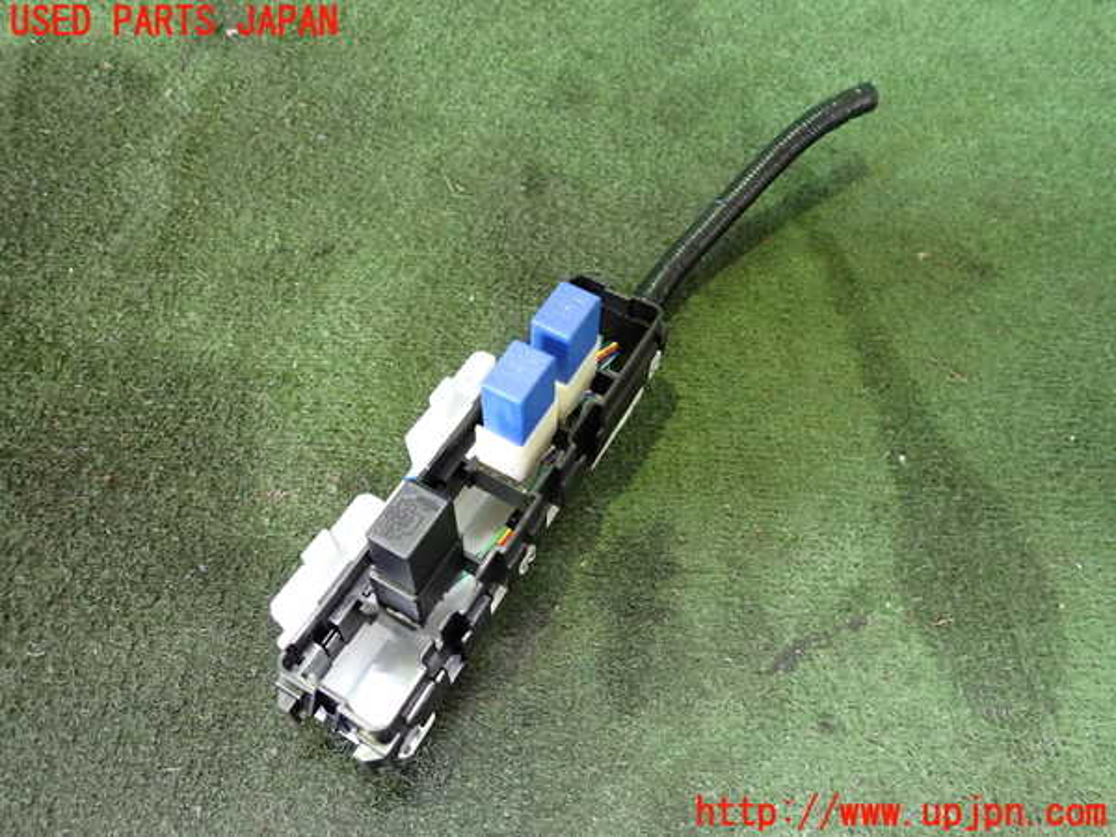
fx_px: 806
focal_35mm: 25
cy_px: 418
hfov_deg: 69.4
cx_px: 558
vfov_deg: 54.9
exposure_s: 1/30
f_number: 2
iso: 500
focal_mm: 4.5
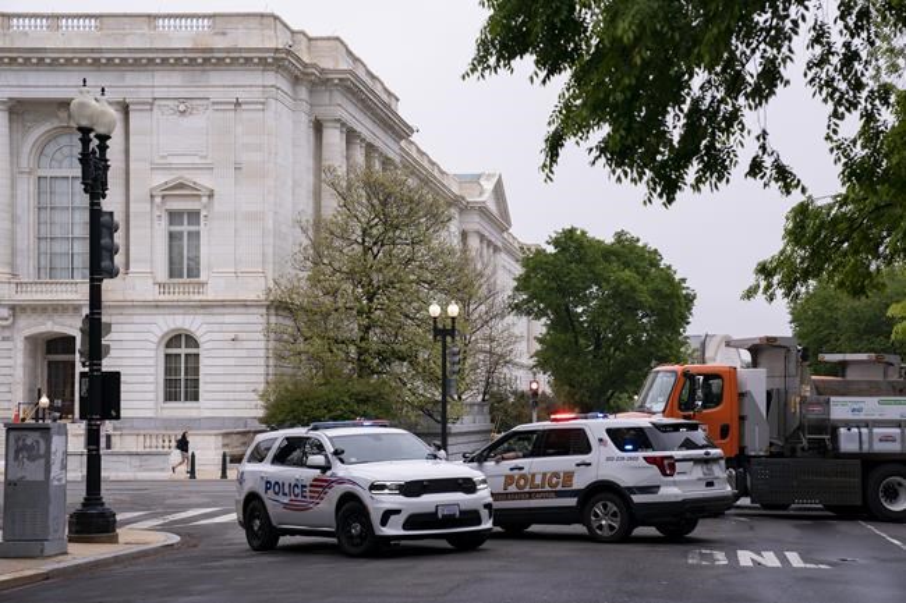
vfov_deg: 19.4
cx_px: 453
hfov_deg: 28.9
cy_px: 302
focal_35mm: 70
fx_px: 1761
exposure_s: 1/640
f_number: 5.6
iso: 640
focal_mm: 70
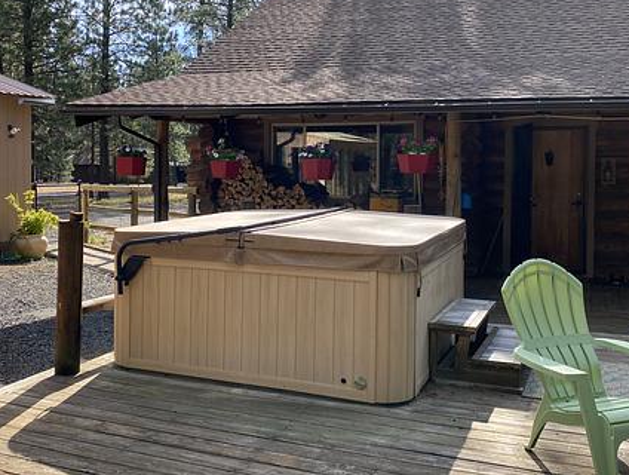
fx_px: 692
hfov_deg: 48.8
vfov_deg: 37.7
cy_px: 183
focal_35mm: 38
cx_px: 292
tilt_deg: -3.0
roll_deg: -0.3
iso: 32
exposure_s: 1/662
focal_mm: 4.25
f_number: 1.8
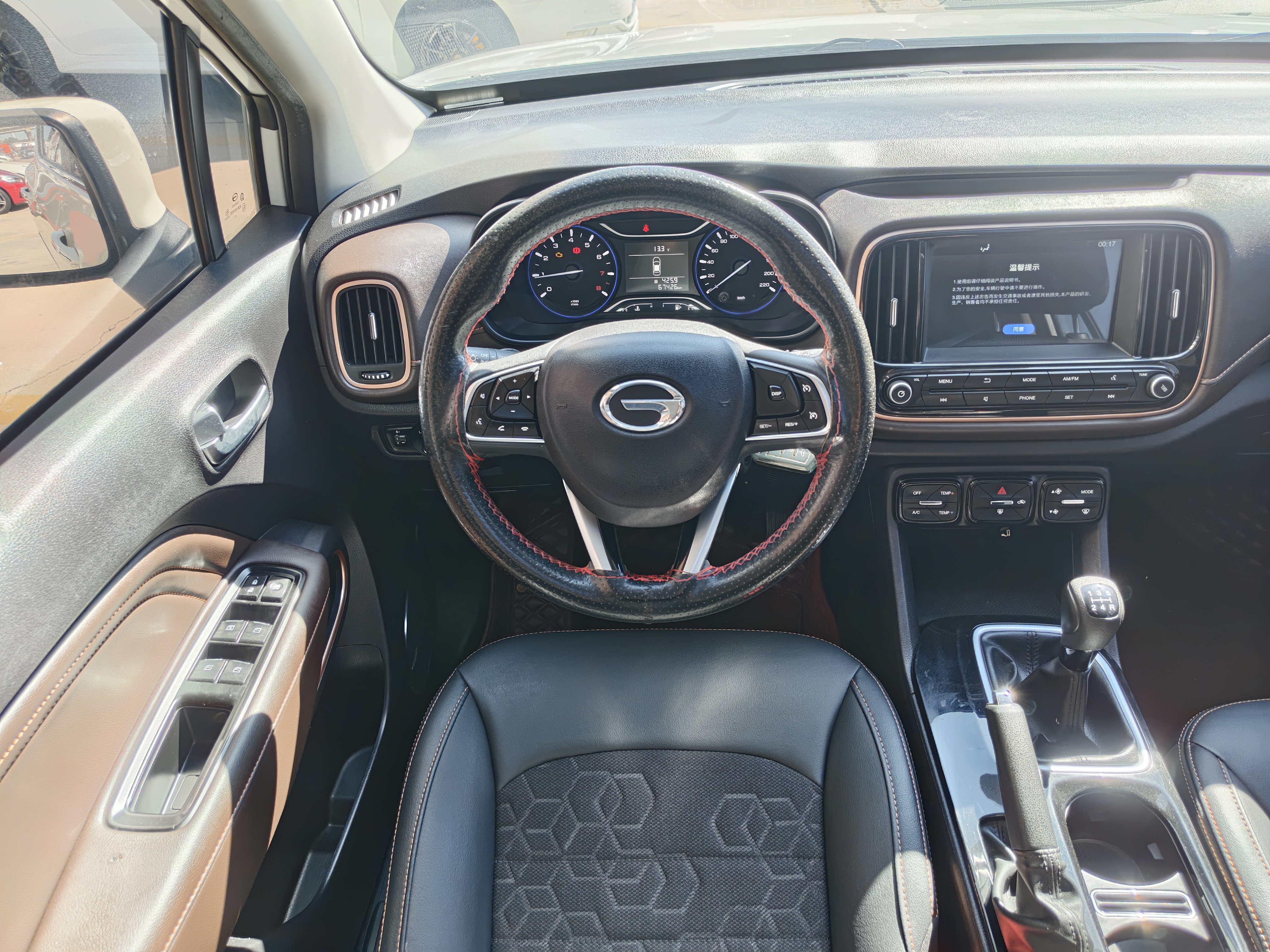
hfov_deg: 73.9
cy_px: 476
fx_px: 844
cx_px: 635
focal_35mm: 23
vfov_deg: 58.9
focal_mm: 5.56
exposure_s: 1/100
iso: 136
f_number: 1.88
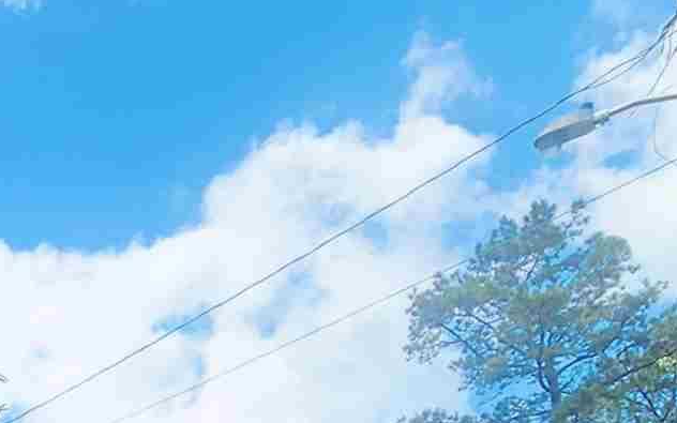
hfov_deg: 24.5
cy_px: 975
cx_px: -313
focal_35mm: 67
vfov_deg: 14.2
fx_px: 1236
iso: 50
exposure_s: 1/1000
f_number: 2.2
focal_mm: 2.2
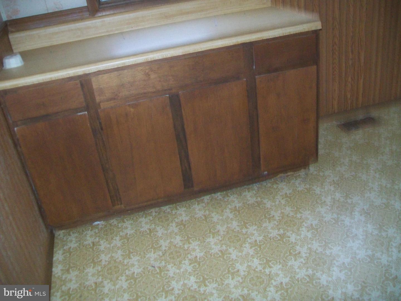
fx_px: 394
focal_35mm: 34
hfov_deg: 54.0
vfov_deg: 41.8
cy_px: 150
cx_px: 200
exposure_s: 1/60
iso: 160
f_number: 2.7
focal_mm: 6.1
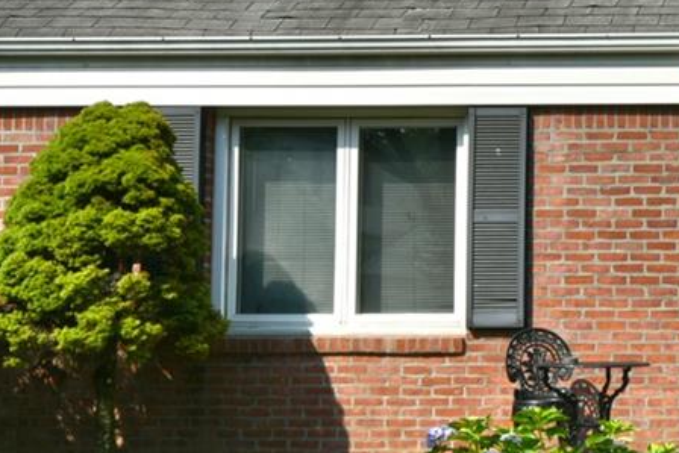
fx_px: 1207
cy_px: 264
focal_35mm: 64
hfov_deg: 26.5
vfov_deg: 21.2
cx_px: 890
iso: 100
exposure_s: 1/200
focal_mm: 14
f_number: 16
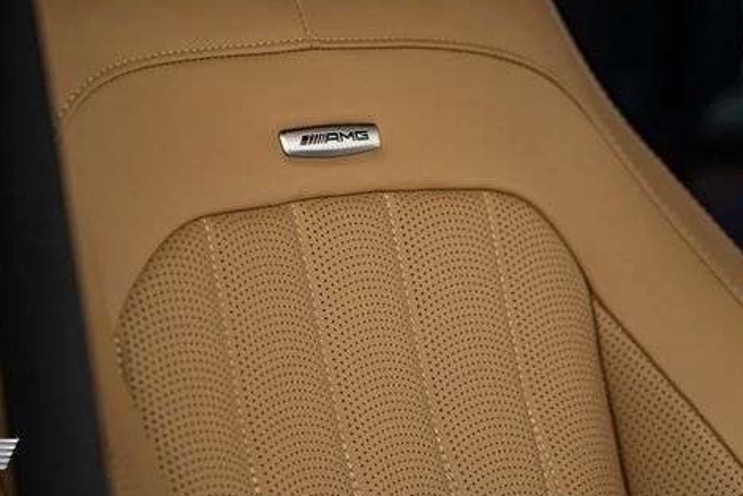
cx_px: 330
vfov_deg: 9.6
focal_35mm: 143
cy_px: 173
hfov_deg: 14.3
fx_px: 2953
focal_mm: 105
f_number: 4
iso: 1600
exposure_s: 1/60
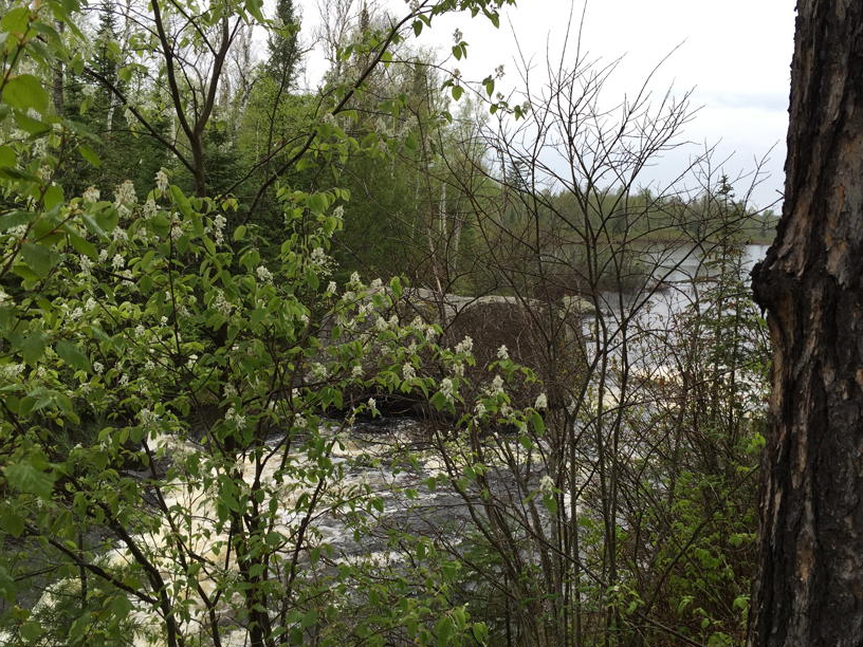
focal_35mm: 32
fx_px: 798
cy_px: 348
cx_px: 465
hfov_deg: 56.7
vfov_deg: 44.1
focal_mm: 4.15
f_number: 2.2
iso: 32
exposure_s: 1/211
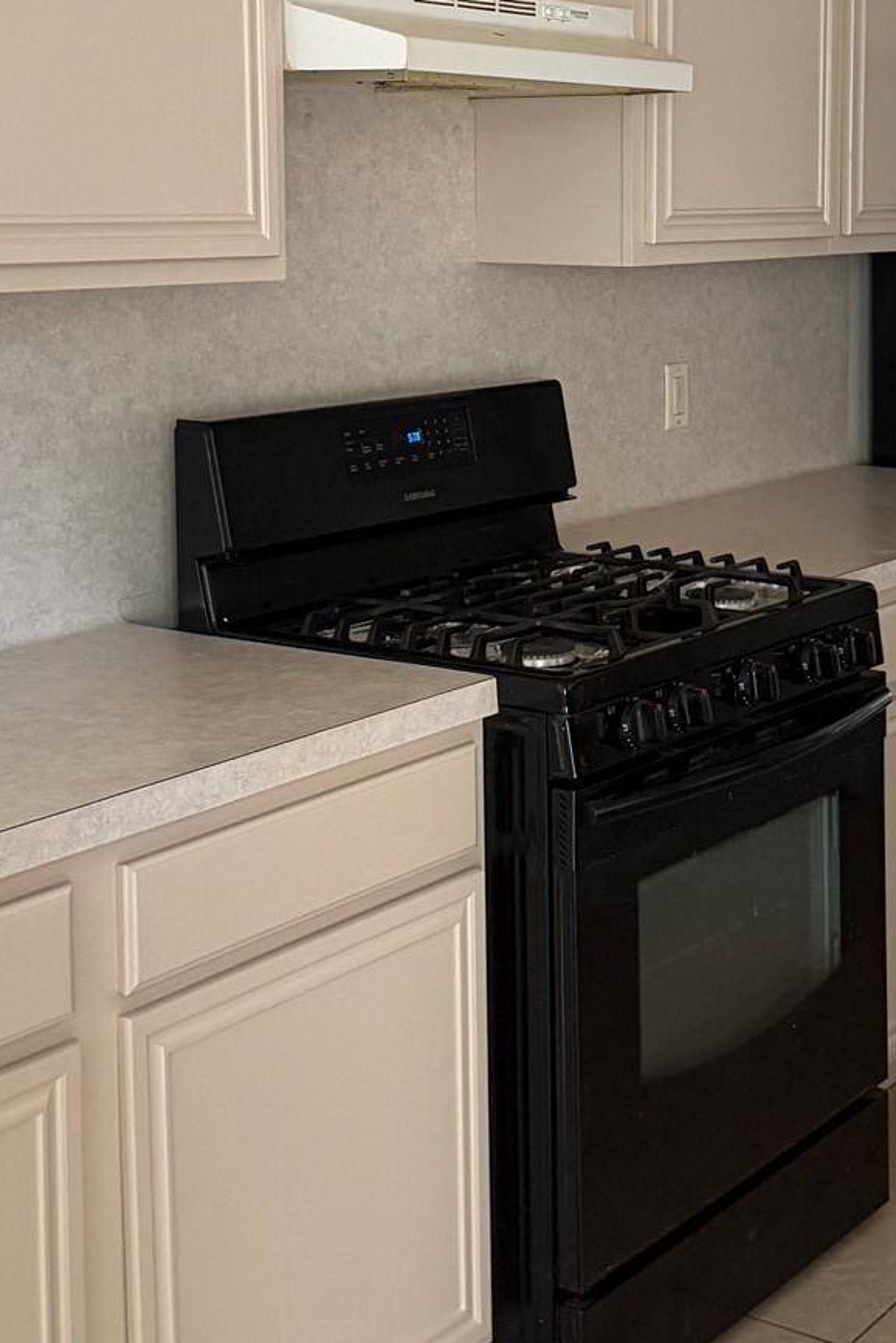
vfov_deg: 33.6
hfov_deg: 22.9
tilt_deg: -7.2
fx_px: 2201
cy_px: 439
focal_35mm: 59
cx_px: 584
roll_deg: +1.2
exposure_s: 1/60
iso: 400
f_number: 1.78
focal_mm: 6.76
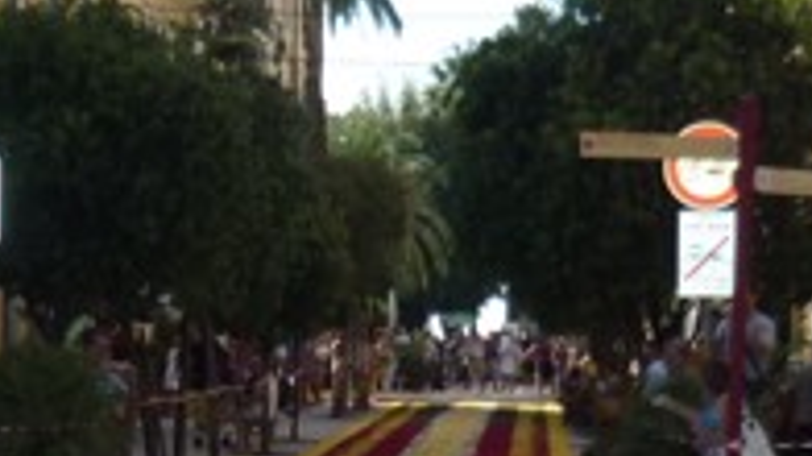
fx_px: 3163
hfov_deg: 14.6
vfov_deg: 8.2
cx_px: 282
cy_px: 410
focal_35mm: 147
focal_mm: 5.5
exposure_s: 1/800
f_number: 2.8
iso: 100
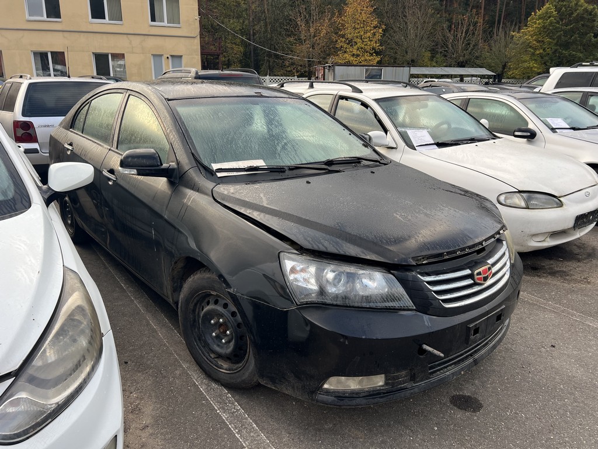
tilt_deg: -17.4
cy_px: 224
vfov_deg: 53.1
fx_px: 449
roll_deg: -1.7
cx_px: 299
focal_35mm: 26
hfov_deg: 67.3
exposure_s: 1/327
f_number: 1.5
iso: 50
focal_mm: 5.7
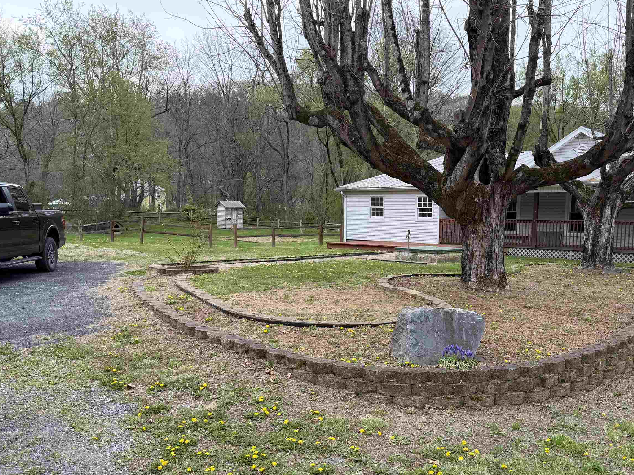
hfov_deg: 56.1
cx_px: 397
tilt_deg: -4.4
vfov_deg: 43.9
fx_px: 586
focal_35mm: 32
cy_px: 286
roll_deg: -0.6
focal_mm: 6.76
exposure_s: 1/1106
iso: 100
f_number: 1.78
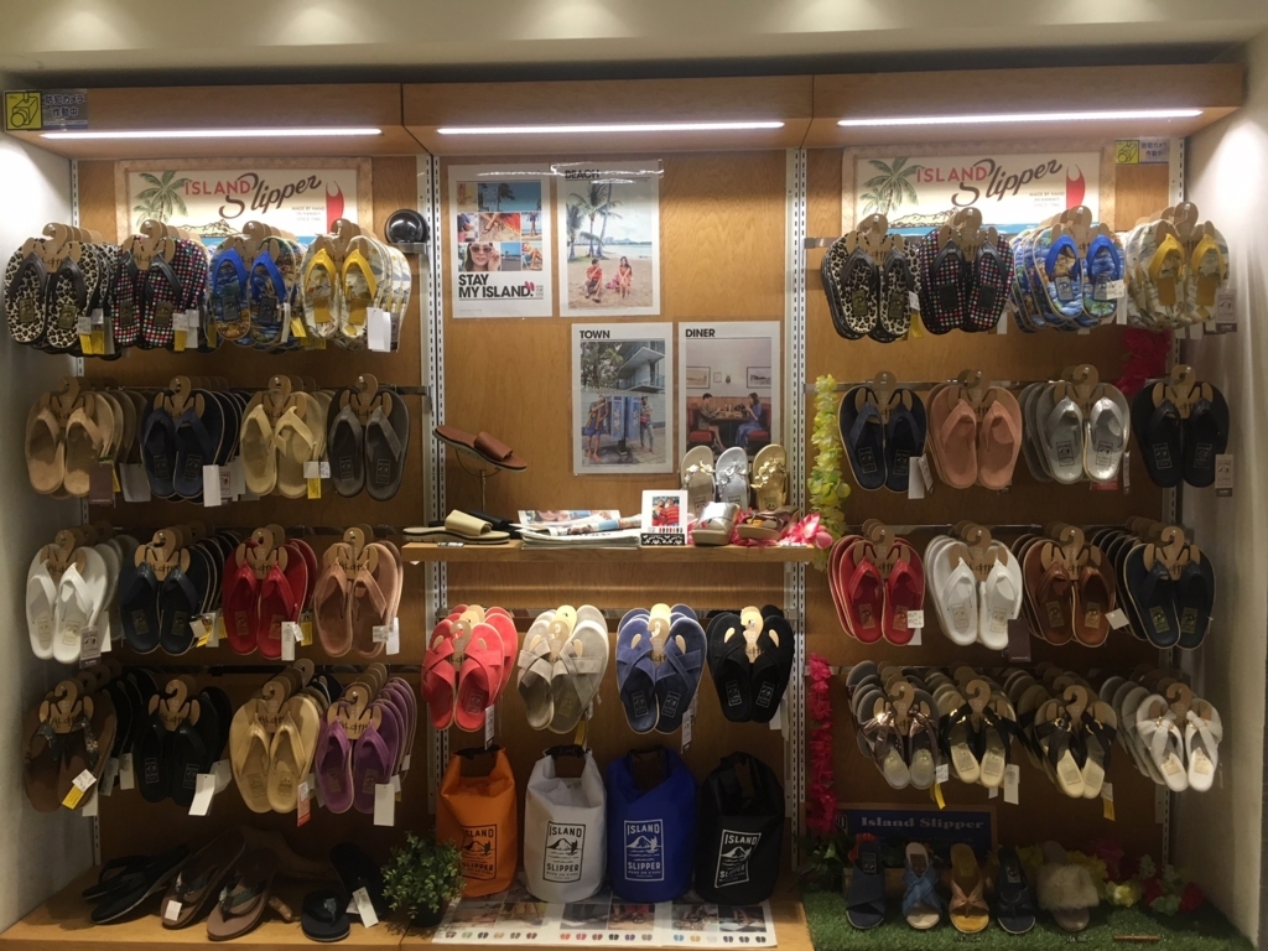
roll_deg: +0.4
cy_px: 476
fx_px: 1062
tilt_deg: -3.2
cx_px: 634
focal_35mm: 29
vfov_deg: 48.2
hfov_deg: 61.7
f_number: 2.2
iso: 80
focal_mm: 4.15
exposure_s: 1/30
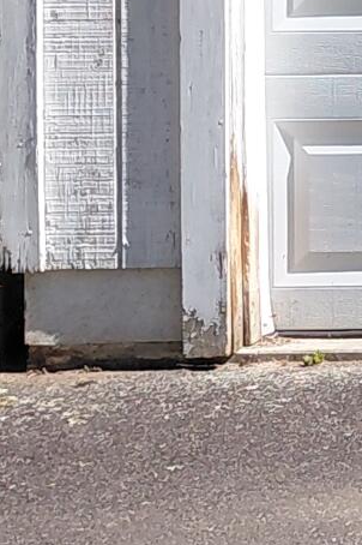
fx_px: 2598
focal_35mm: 172
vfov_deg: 11.3
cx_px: 1374
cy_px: -378
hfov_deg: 6.6
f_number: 1.8
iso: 50
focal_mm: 4.69
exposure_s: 1/1571
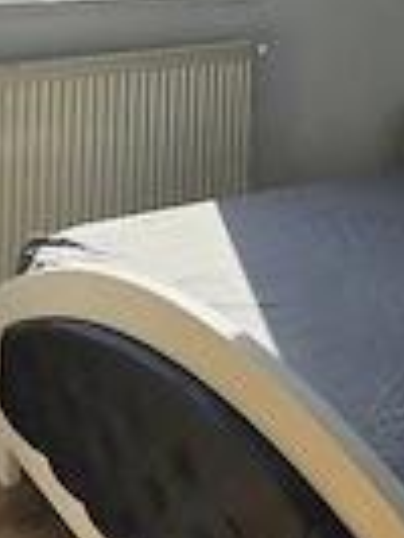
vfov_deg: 26.1
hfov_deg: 21.3
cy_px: -49
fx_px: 1072
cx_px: 271
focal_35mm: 69
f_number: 1.4
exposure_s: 1/10000
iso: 64
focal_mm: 6.5
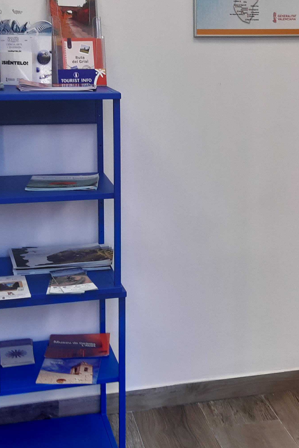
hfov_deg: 21.8
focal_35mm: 62
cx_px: 198
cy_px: 178
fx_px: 772
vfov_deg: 32.3
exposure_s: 1/133
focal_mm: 3.92
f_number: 1.7
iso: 40
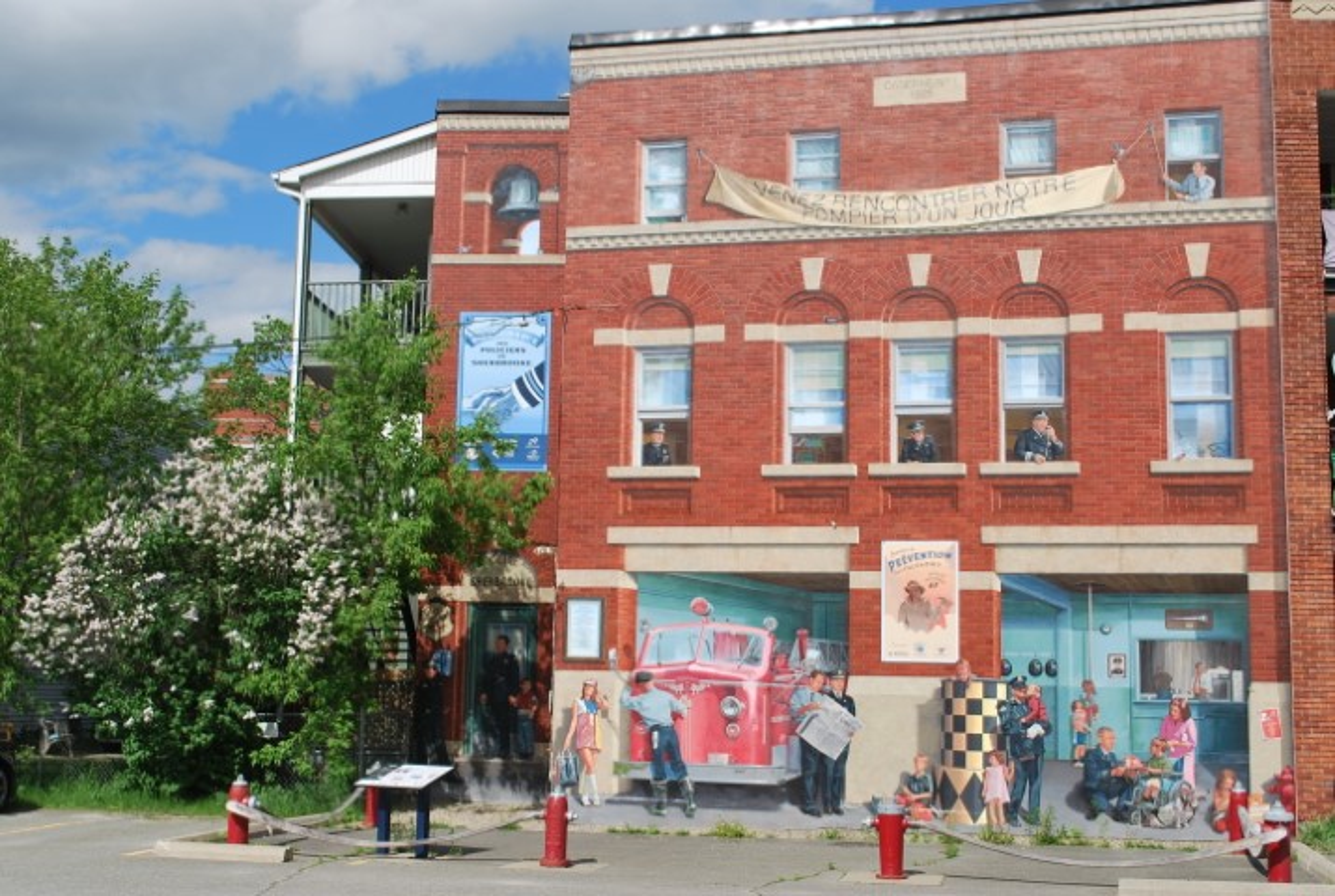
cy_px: 448
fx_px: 1672
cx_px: 668
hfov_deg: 43.5
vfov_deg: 30.0
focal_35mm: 45
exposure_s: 1/320
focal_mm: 30
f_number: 9
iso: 100
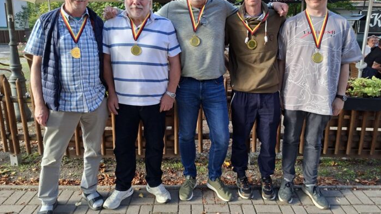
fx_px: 263
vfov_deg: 44.0
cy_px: 81
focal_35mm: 26
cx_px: 196
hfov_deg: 71.9
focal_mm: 5.54
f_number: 1.8
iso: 50
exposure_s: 1/206
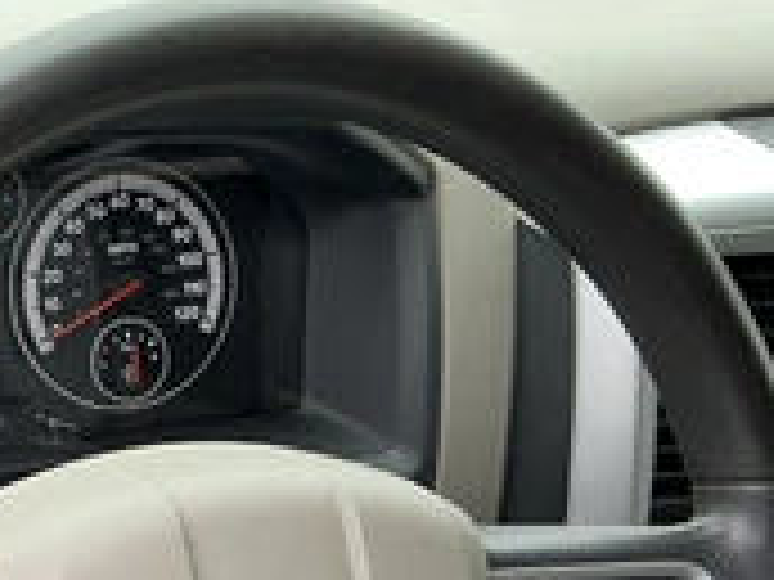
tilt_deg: -37.2
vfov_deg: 21.8
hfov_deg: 27.9
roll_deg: -2.7
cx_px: -18
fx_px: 1453
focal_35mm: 65
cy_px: 580
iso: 32
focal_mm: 3
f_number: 1.8
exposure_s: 1/122
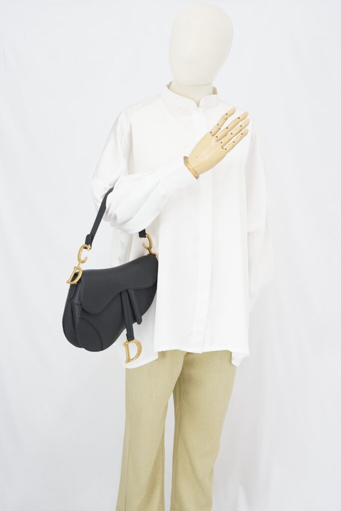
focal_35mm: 50
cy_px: 256
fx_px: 710
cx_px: 170
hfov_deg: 27.0
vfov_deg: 39.6
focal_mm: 50
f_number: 6.3
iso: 640
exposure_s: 1/6
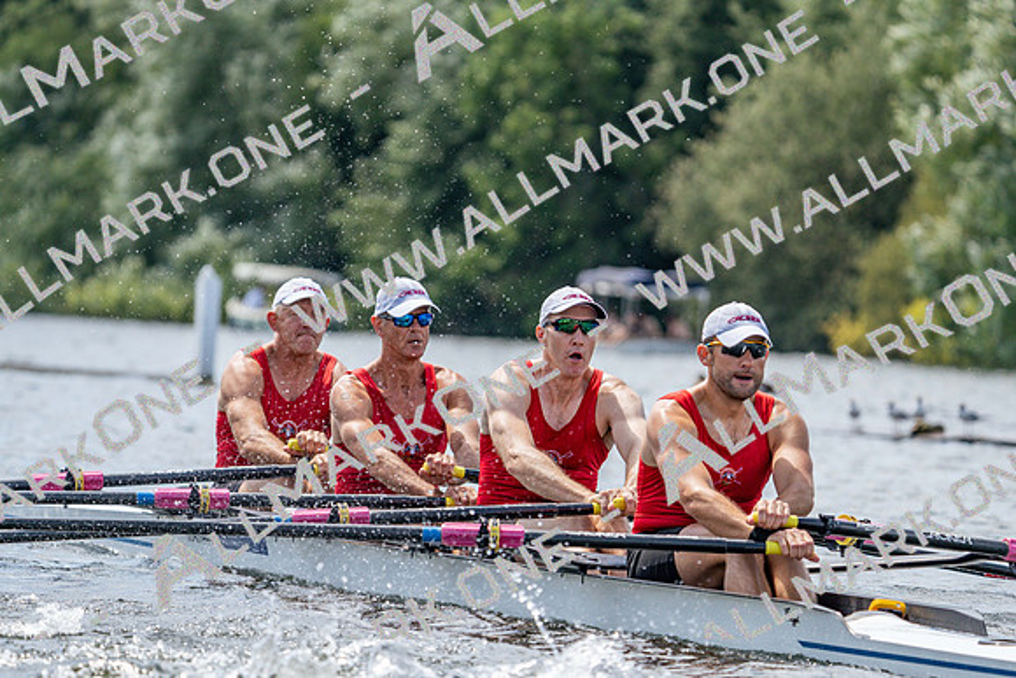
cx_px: 508
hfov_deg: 6.9
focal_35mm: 300
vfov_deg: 4.6
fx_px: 8468
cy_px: 339
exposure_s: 1/2000
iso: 500
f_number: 6.3
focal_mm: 300
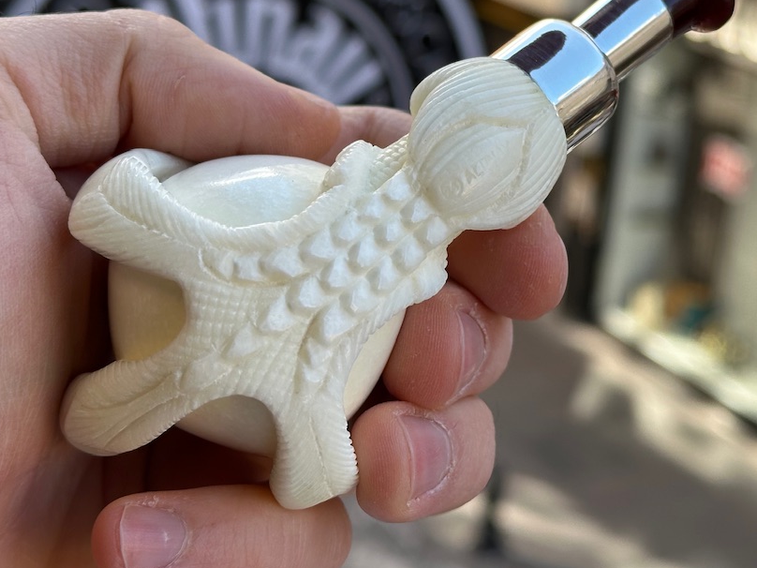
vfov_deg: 19.3
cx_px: 495
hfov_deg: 25.5
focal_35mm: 76
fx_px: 1662
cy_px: 146
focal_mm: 6.86
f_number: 1.78
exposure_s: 1/529
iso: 64
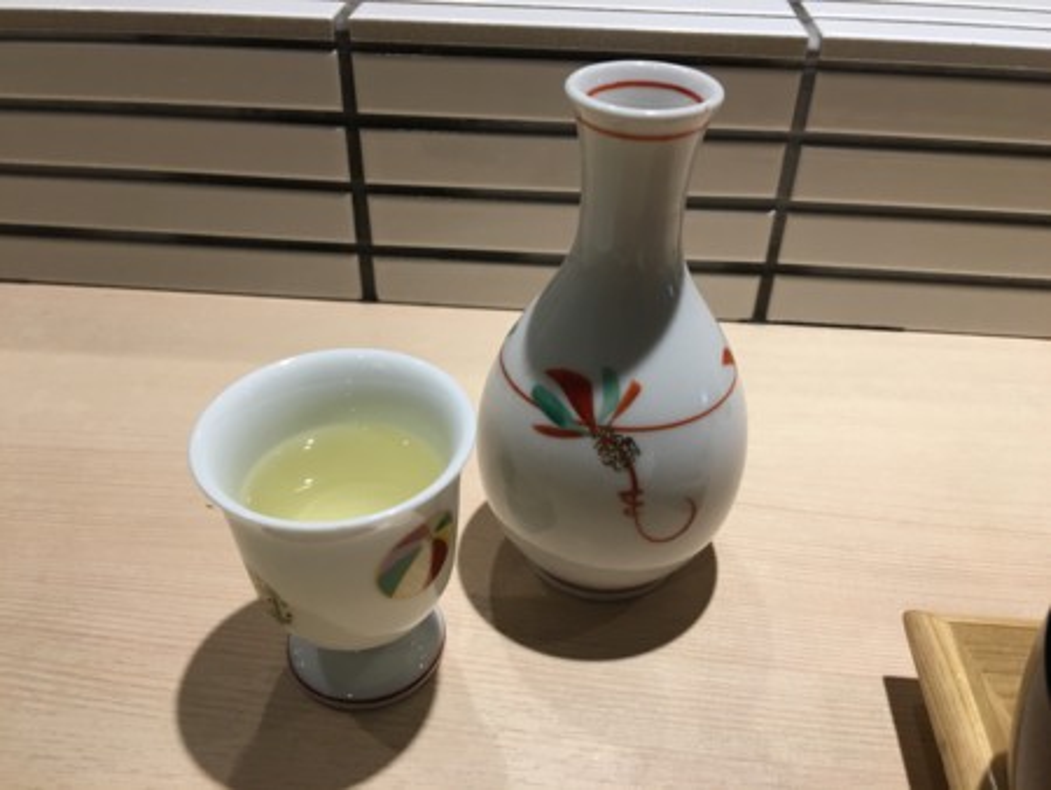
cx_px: 526
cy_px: 395
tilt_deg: -36.3
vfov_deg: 48.3
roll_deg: -0.3
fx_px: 881
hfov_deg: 61.6
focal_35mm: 29
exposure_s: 1/30
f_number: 2.2
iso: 32
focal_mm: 4.15
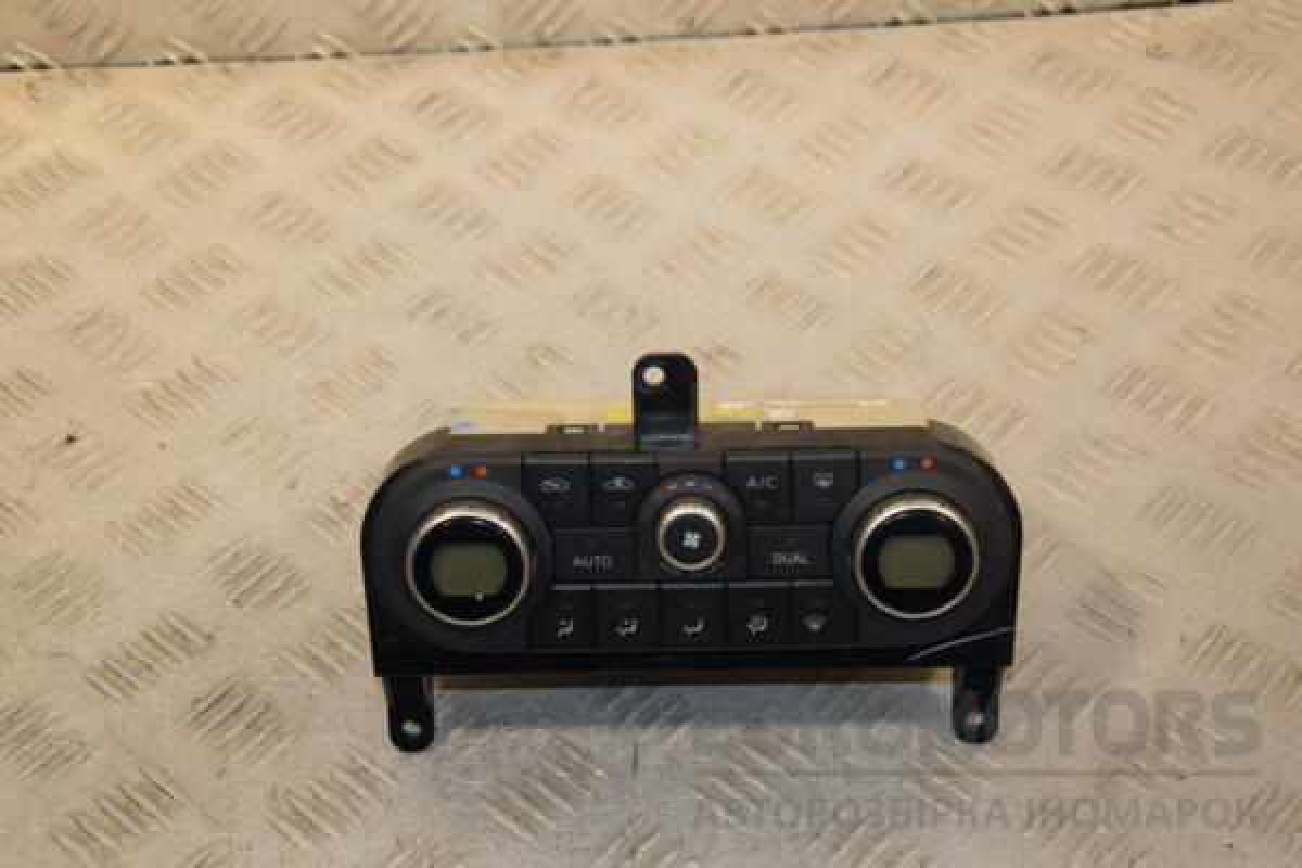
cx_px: 651
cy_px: 434
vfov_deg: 21.6
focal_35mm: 63
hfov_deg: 31.9
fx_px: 2278
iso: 800
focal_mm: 42
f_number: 6.3
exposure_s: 1/200
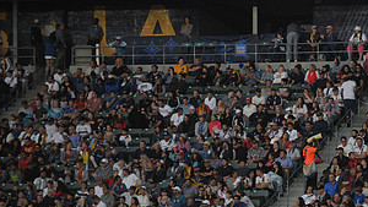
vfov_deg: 3.5
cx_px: 325
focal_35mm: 344
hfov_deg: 6.3
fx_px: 3358
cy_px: 158
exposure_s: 1/1000
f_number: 2.8
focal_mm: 170
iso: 640
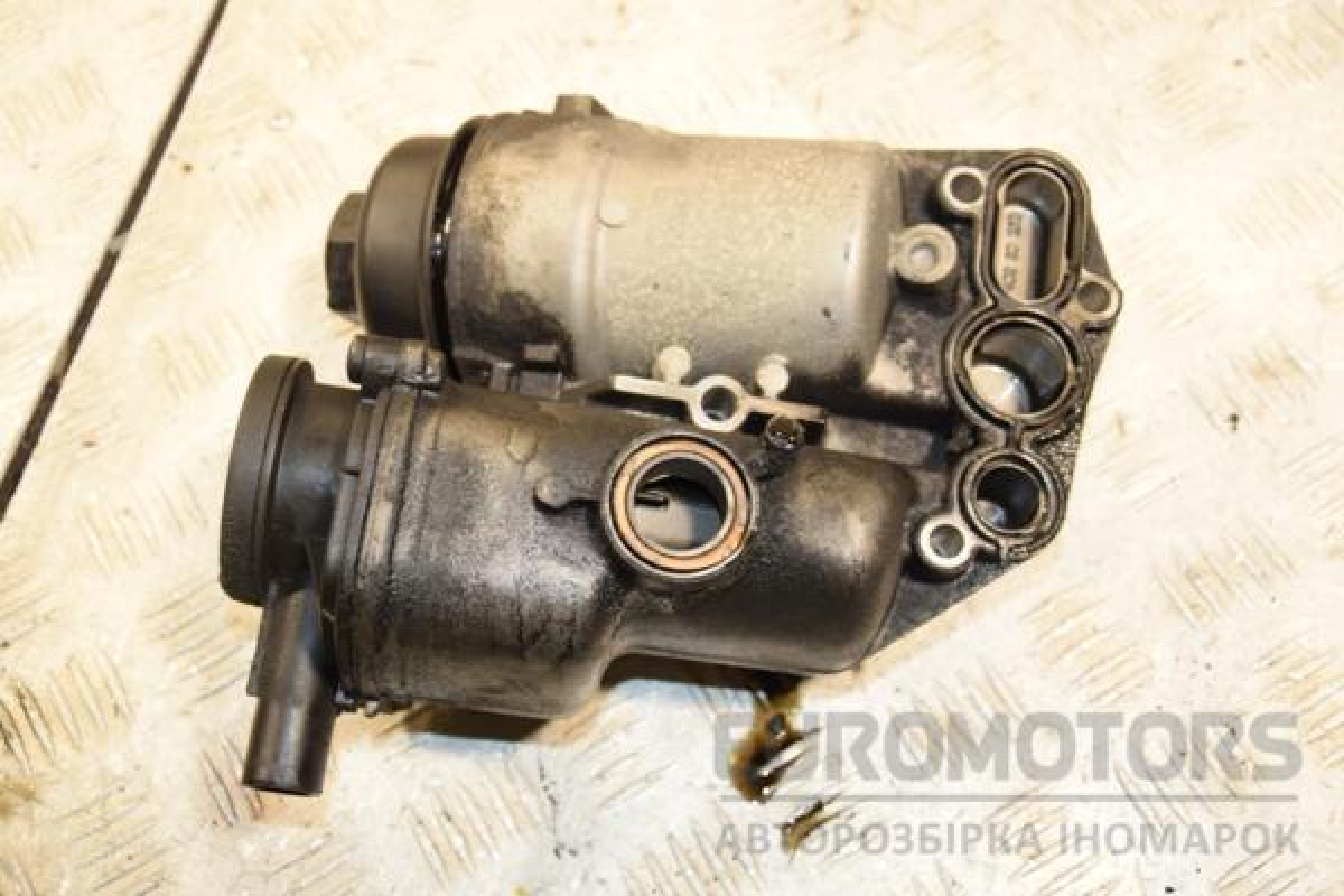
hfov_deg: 38.9
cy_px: 448
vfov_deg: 26.5
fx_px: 1904
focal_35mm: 51
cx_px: 672
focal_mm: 34
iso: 800
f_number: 5.6
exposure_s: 1/200
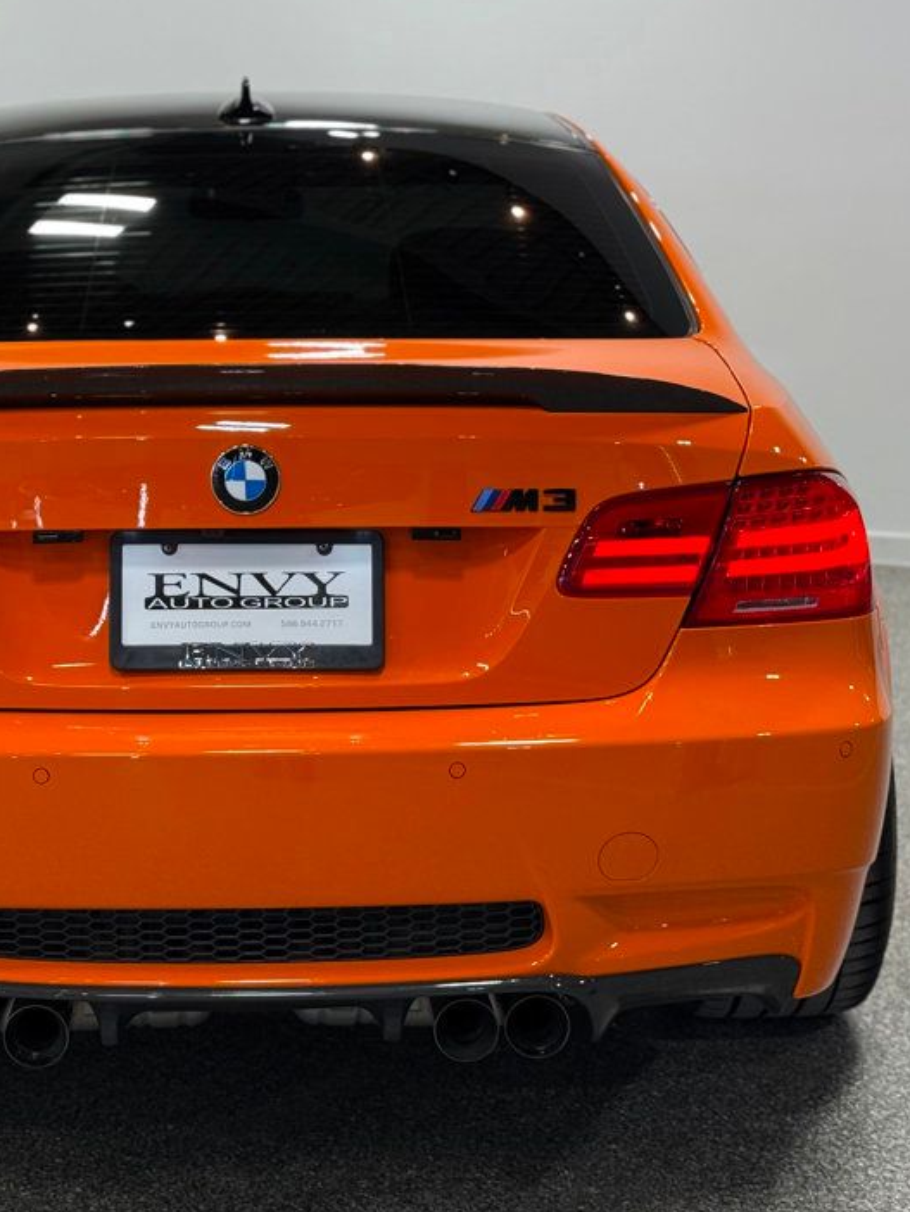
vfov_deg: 27.8
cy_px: 556
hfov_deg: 20.9
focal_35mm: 70
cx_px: 268
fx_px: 2452
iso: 64
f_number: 1.78
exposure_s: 1/239
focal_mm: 6.76
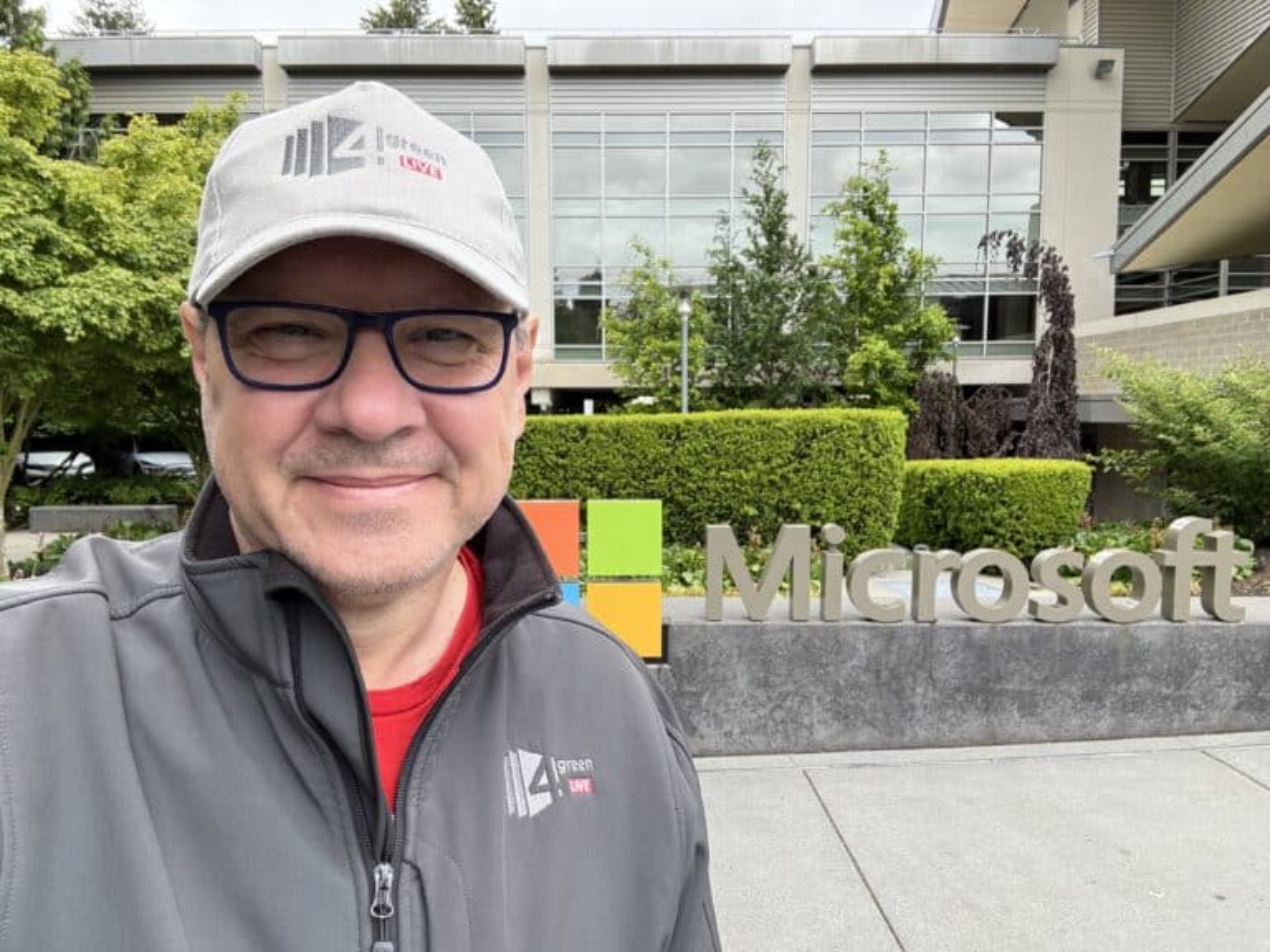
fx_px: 844
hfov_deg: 73.9
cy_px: 476
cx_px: 635
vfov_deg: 58.9
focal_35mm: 23
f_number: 1.9
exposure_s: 1/170
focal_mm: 2.69
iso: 32
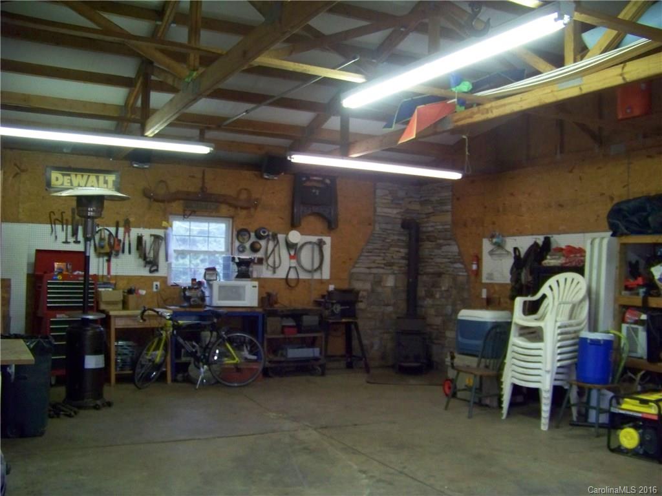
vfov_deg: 39.7
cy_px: 248
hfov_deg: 51.4
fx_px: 688
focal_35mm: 36
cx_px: 331
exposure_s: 1/30
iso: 400
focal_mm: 5.85
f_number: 2.8
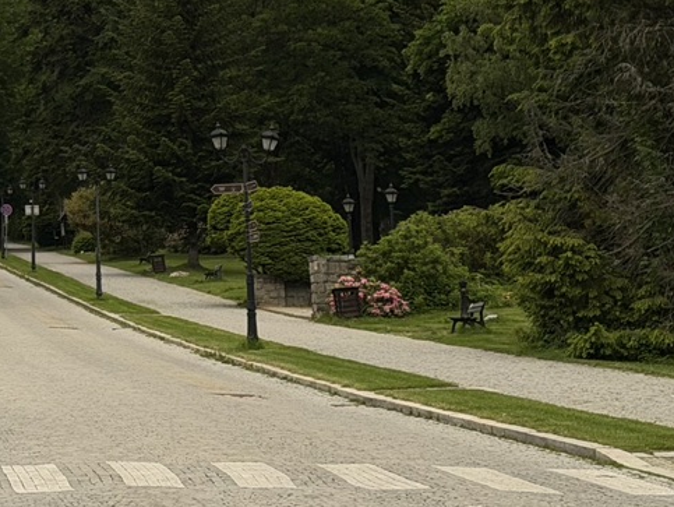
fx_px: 2708
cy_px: -28
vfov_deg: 10.6
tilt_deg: +8.3
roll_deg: +0.6
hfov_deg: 13.6
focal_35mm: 139
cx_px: -254
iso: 64
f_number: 1.78
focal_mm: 6.76
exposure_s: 1/509
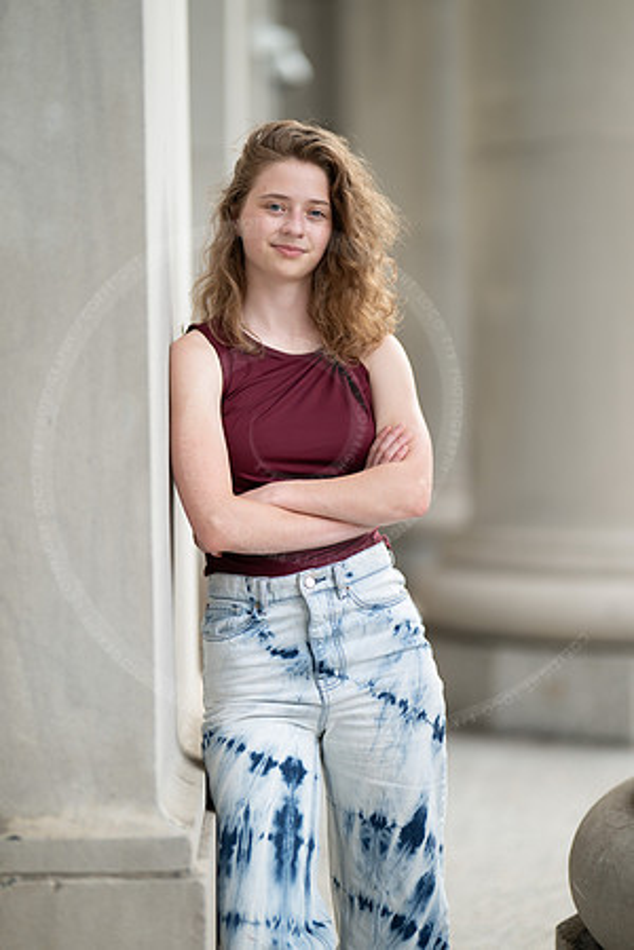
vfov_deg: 23.9
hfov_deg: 16.1
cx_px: 317
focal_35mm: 85
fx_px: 2245
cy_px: 475
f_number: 1.2
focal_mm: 85
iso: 100
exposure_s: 1/640
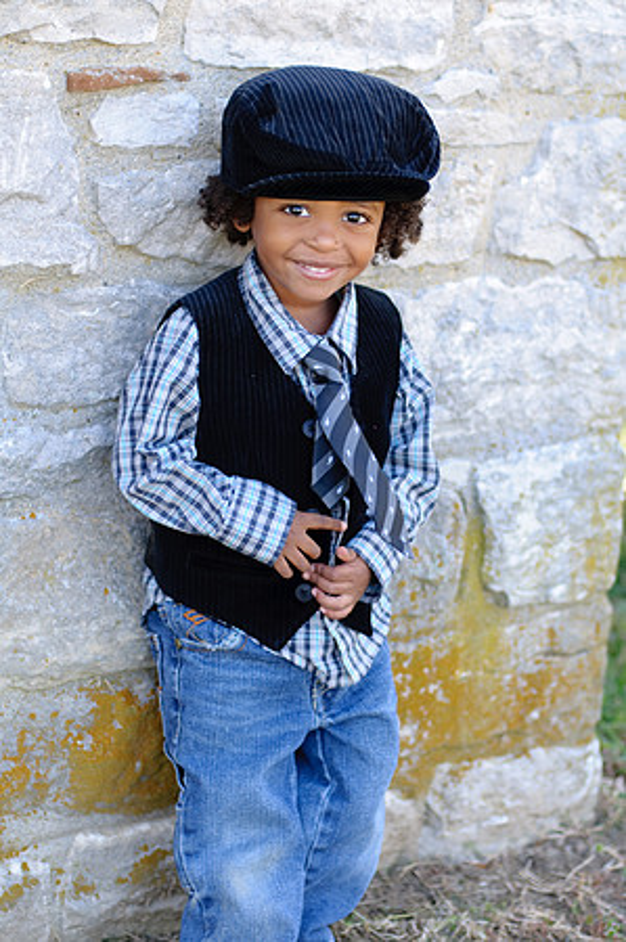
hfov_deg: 18.1
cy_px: 471
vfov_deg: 27.0
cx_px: 313
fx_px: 1961
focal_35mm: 75
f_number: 2.2
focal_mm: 50
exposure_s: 1/320
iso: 200
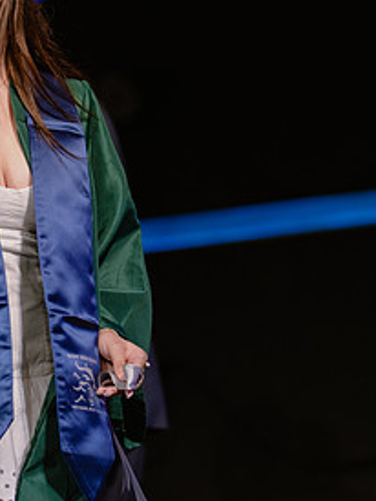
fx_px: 2140
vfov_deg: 13.3
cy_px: 156
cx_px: 44
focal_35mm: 148
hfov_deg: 10.0
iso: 640
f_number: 1.2
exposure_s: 1/320
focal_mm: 50
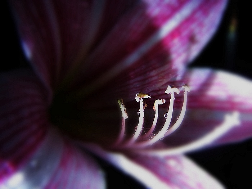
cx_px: 126
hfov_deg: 60.0
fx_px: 218
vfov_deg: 46.8
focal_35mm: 30
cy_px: 94
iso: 183
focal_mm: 5.4
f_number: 3.5
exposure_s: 1/30
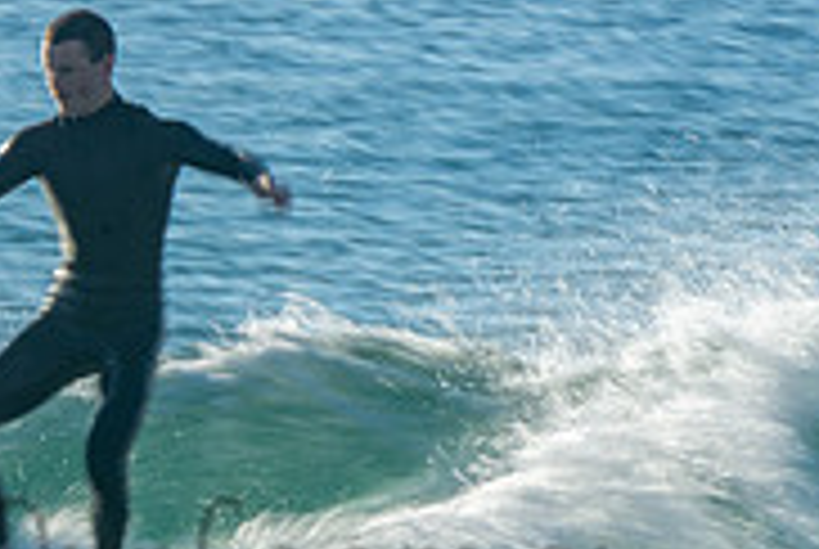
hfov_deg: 1.1
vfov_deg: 0.7
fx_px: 43477
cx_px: 176
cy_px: 529
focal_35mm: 1908
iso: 100
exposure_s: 1/30
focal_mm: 400
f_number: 22
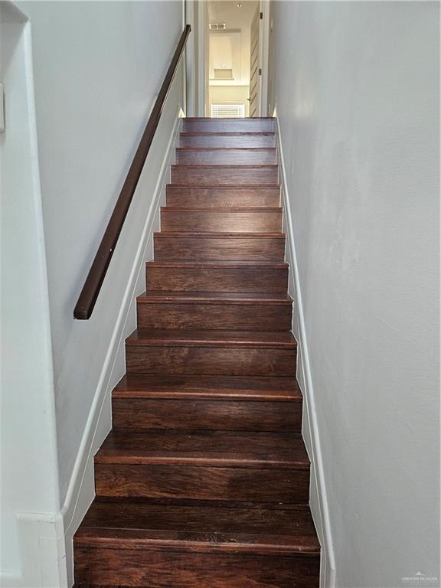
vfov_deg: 71.6
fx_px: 408
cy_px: 294
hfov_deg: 56.8
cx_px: 220
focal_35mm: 24
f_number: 1.8
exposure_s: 1/120
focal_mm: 5
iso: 800
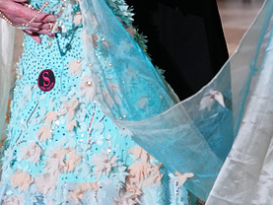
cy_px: -59
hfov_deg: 14.0
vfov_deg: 10.3
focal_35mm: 141
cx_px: 94
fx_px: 1112
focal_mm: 70
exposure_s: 1/400
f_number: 4
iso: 2500
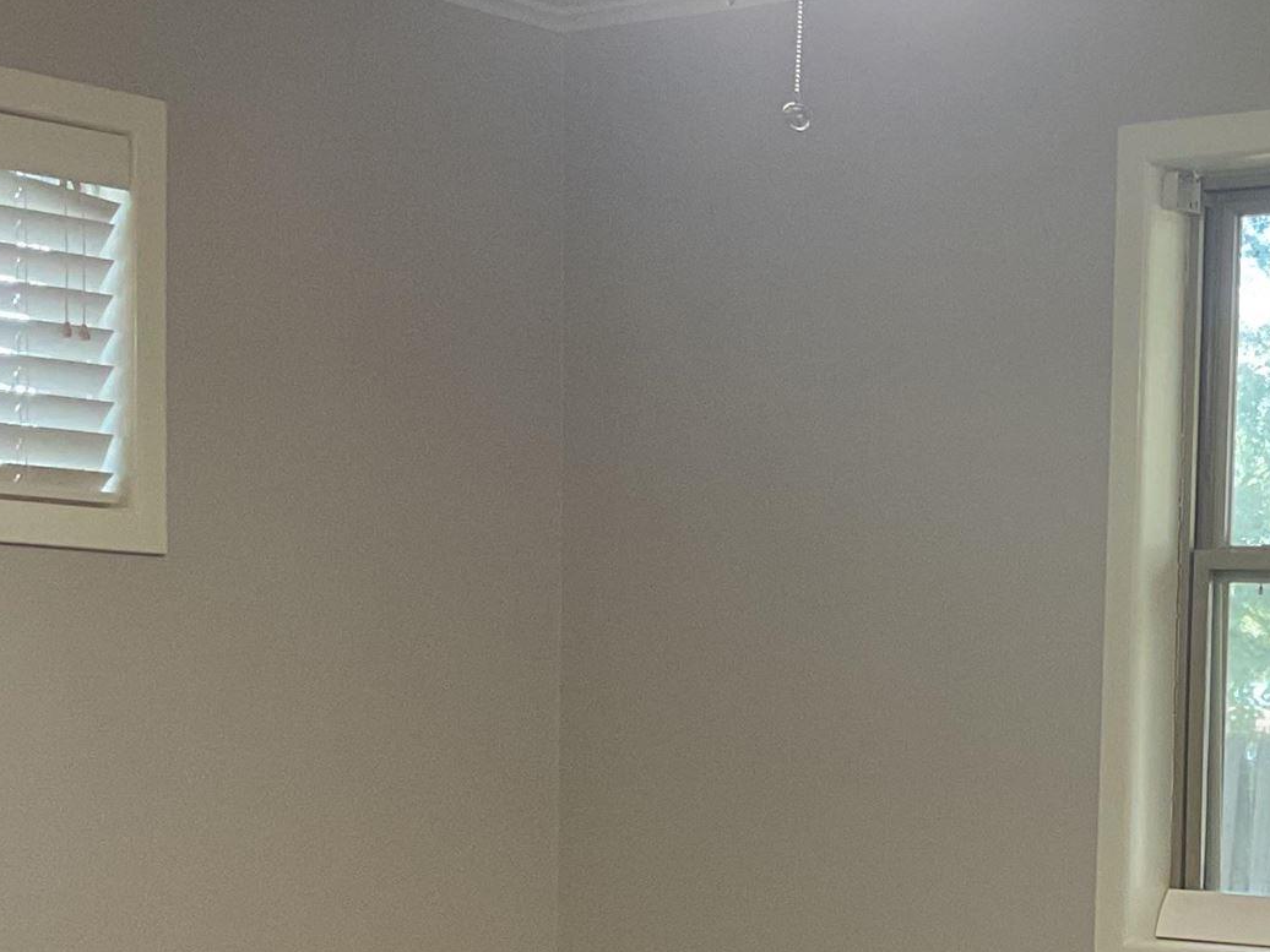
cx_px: 1157
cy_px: 994
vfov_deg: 16.7
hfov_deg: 22.2
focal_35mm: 86
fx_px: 3155
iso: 100
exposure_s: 1/60
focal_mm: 3
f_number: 1.8
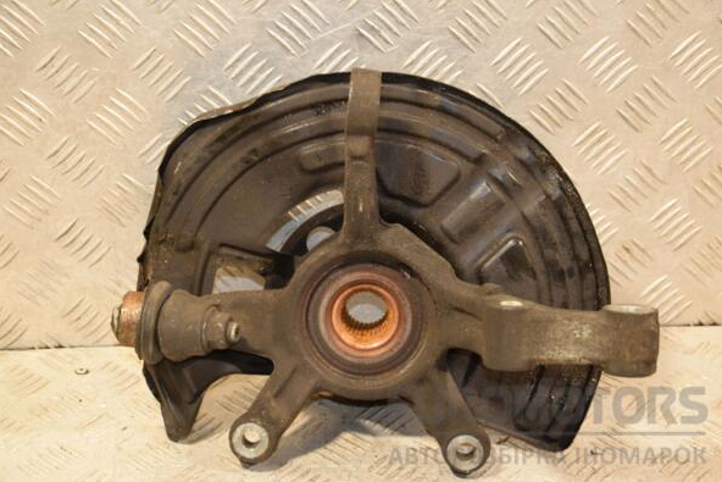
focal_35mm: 76
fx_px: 1524
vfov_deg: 18.0
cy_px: 243
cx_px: 365
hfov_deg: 26.6
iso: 800
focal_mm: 50
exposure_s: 1/100
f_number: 5
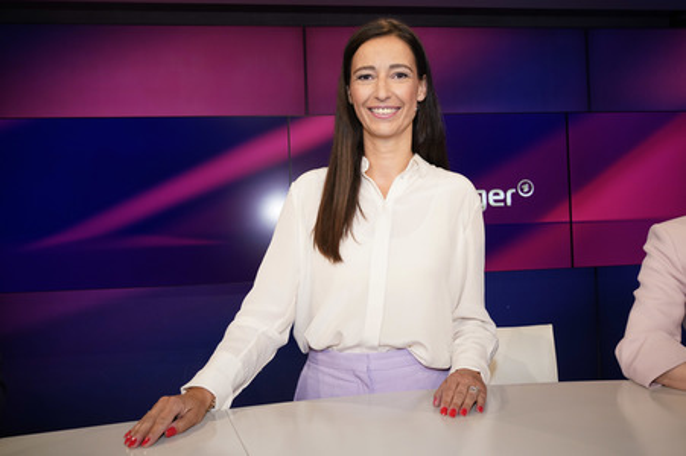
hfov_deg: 65.5
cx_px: 343
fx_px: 533
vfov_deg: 46.3
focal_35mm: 28
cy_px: 228
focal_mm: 28
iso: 2000
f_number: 5
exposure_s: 1/125
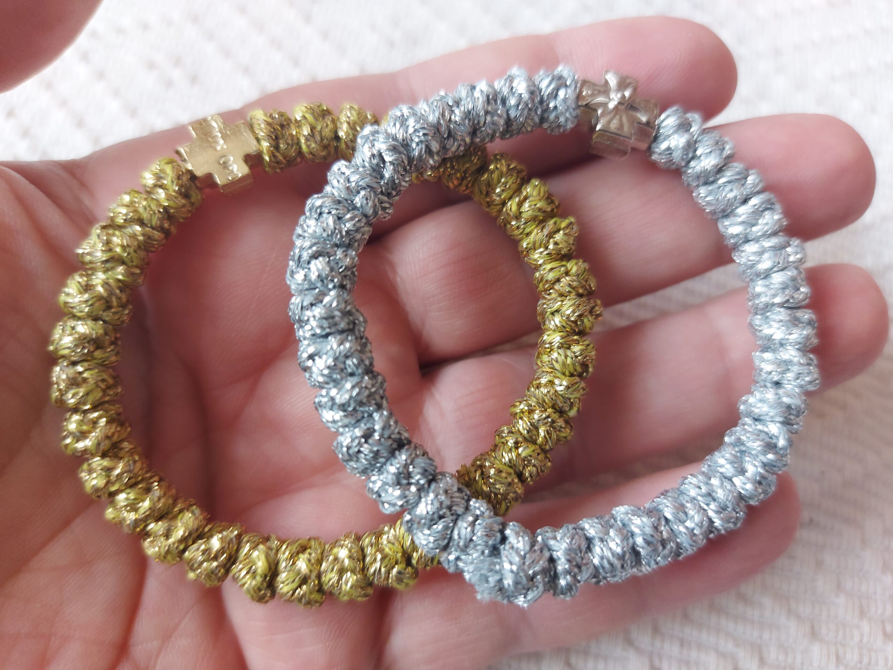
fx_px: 619
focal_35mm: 24
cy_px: 335
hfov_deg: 71.6
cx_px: 446
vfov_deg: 56.8
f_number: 1.8
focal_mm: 5.23
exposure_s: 1/50
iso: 125
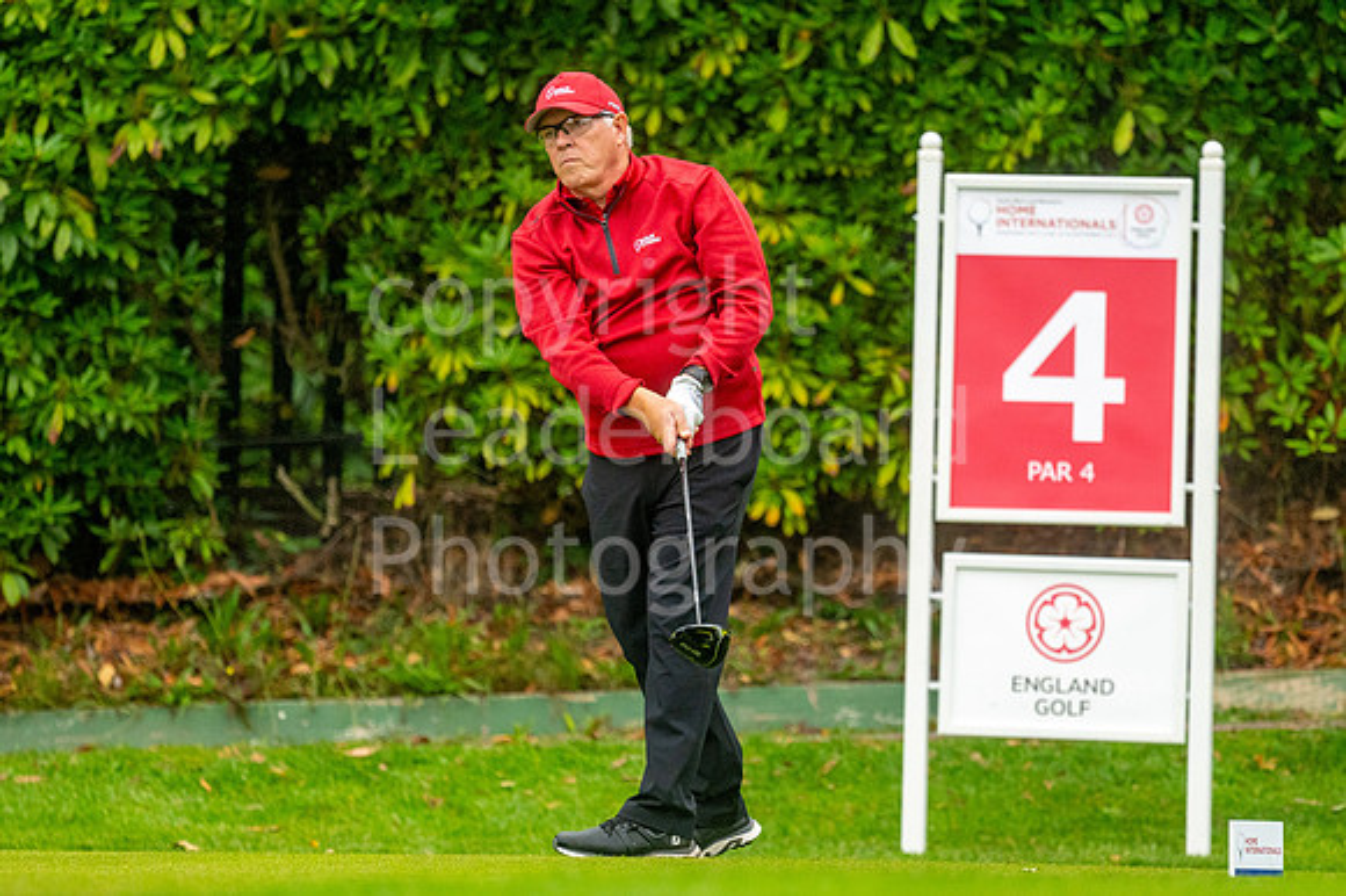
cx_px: 673
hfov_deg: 4.6
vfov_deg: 3.1
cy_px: 448
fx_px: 16815
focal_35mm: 450
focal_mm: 300
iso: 800
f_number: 4
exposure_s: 1/1250
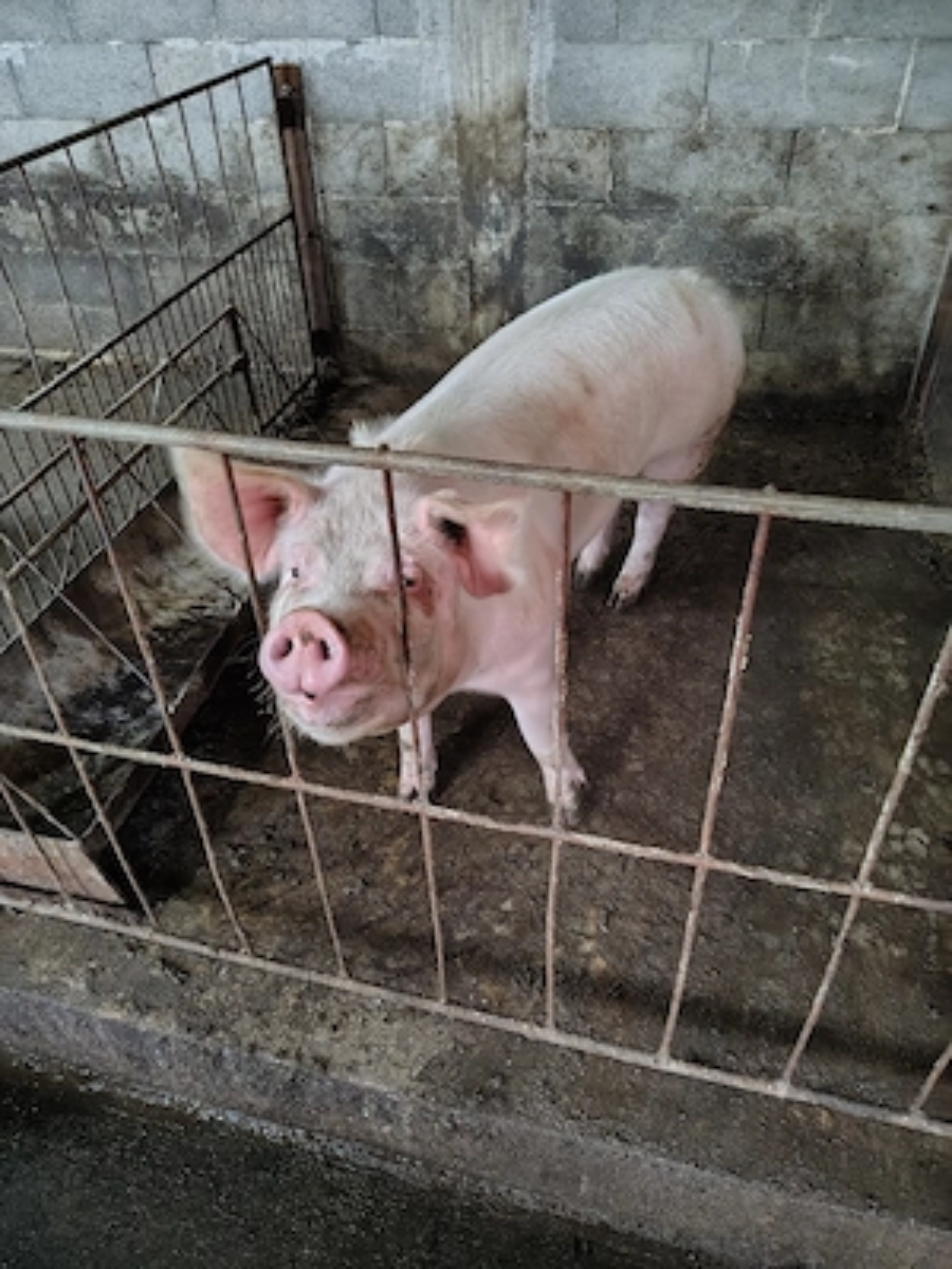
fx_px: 880
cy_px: 634
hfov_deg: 56.8
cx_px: 476
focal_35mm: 24
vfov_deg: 71.6
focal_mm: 5.56
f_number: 1.8
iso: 2232
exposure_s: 1/33.3
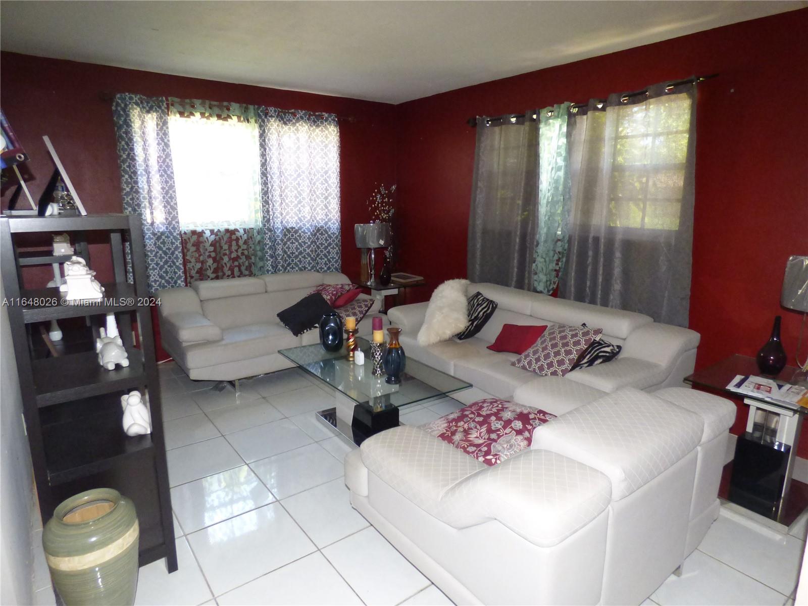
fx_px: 467
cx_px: 404
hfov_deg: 81.7
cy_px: 303
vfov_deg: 66.0
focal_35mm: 20
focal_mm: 3.58
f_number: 2.8
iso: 800
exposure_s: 1/60
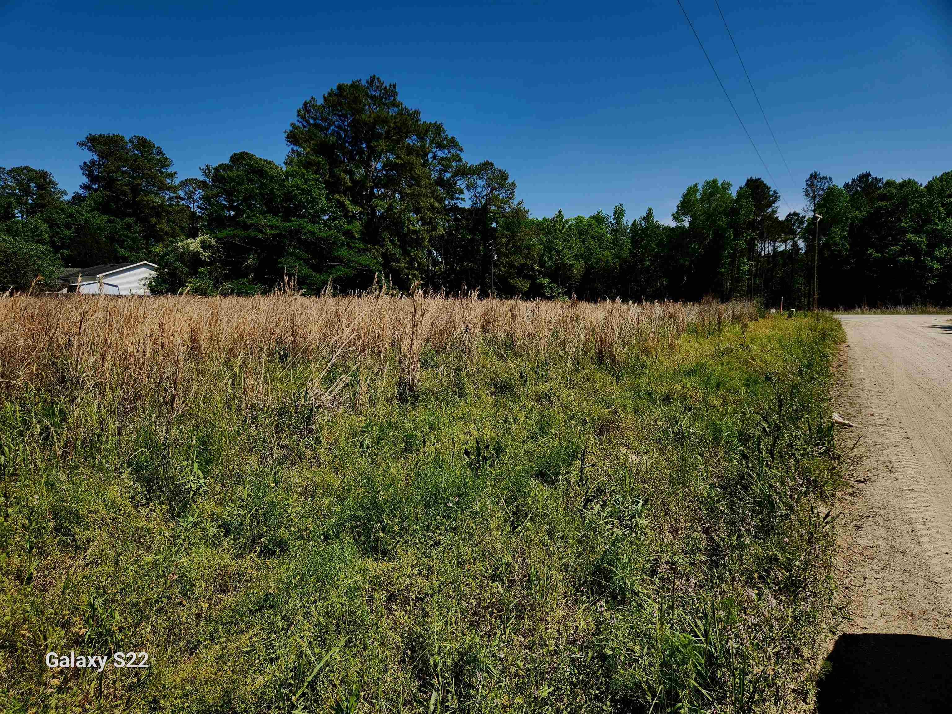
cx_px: 476
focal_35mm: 23
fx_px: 633
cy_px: 357
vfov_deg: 58.9
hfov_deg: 73.9
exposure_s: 1/1742
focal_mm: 5.4
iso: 20
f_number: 1.8
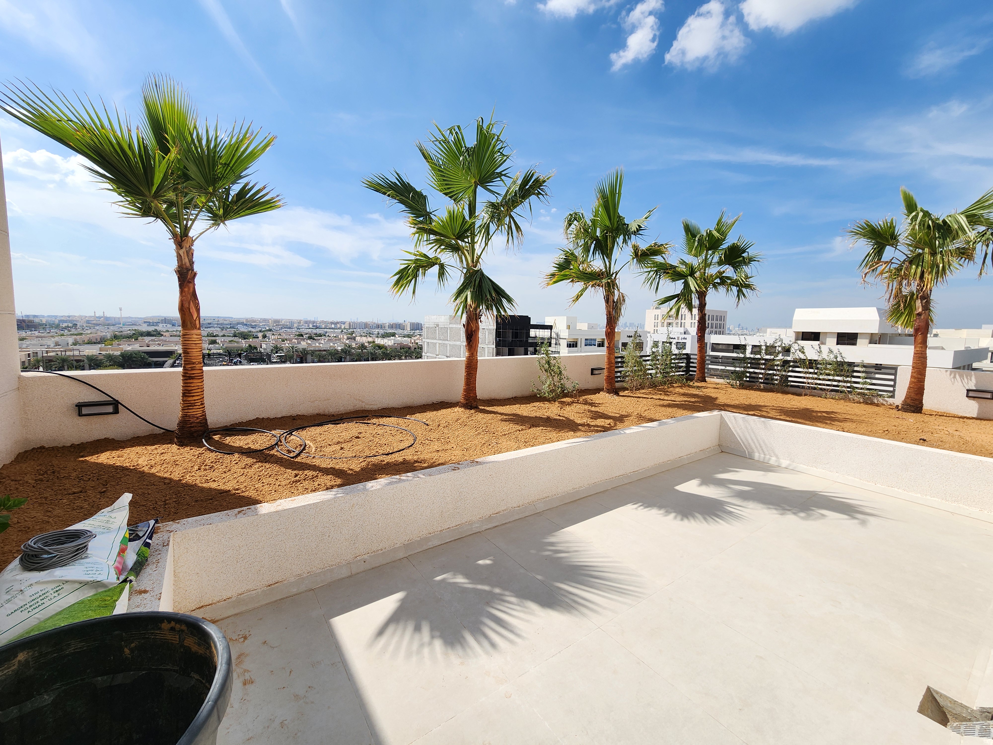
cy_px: 372
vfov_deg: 89.9
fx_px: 373
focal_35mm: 13
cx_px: 496
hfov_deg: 106.2
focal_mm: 2.2
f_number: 2.2
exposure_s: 1/2531
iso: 50
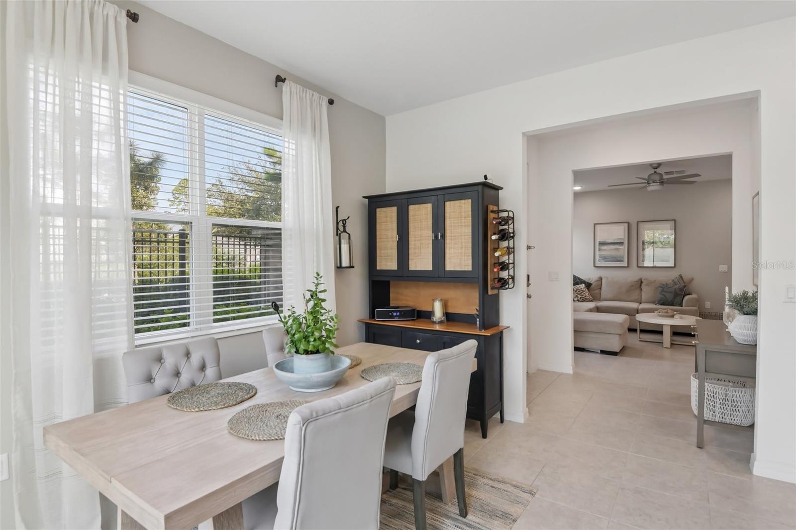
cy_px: 265
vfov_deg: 70.4
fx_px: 376
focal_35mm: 17
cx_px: 398
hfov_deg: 93.3
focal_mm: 17
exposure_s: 1/60
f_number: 8
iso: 400
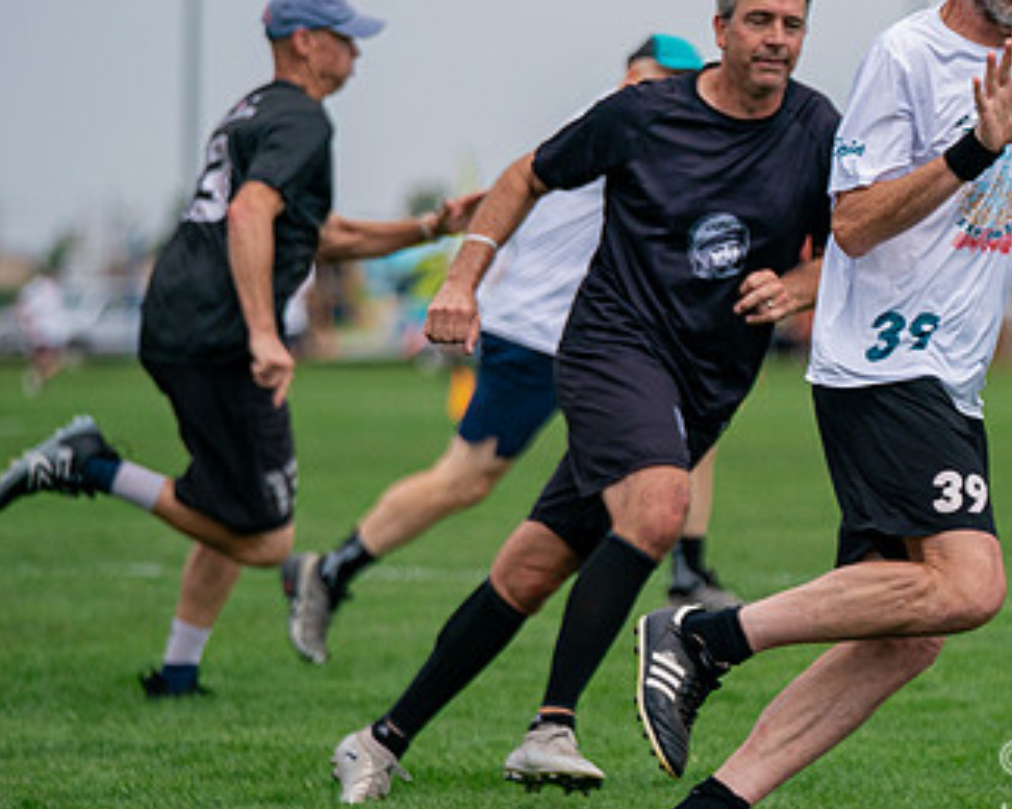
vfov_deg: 4.1
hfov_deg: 5.1
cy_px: 400
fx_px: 11318
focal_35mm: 378
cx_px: 932
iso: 640
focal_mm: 176
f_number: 3.2
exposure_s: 1/10000
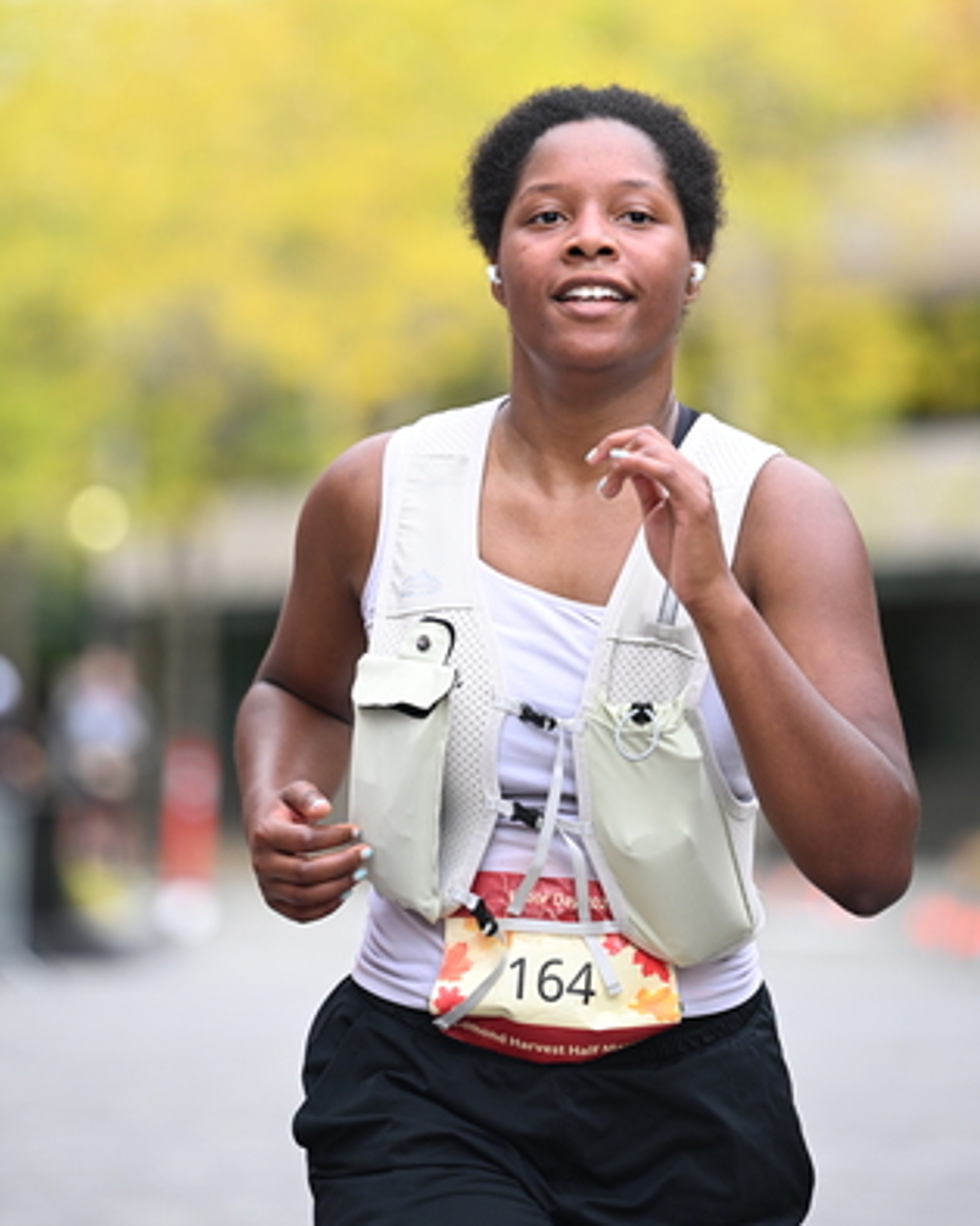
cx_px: 474
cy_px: 467
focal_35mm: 190
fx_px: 6891
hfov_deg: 8.1
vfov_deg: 10.2
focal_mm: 145
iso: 640
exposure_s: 1/1600
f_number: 2.8
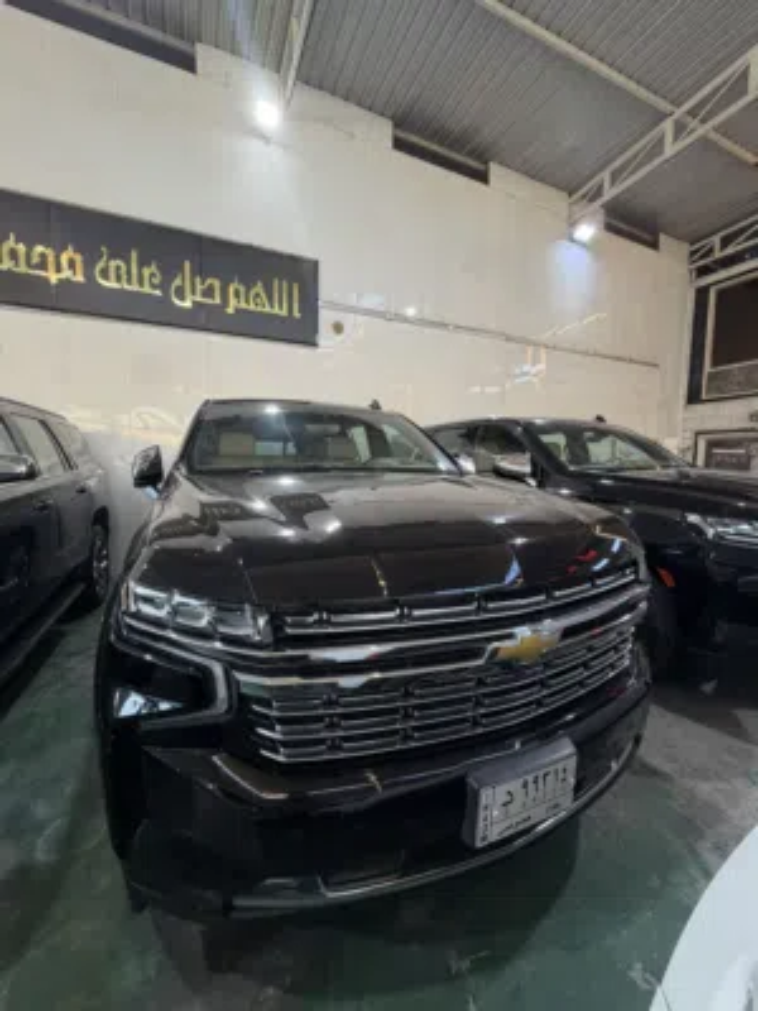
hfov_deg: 85.7
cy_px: 506
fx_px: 409
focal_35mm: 14
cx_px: 379
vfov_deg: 102.1
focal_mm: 2.22
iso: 200
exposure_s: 1/100
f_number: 2.2
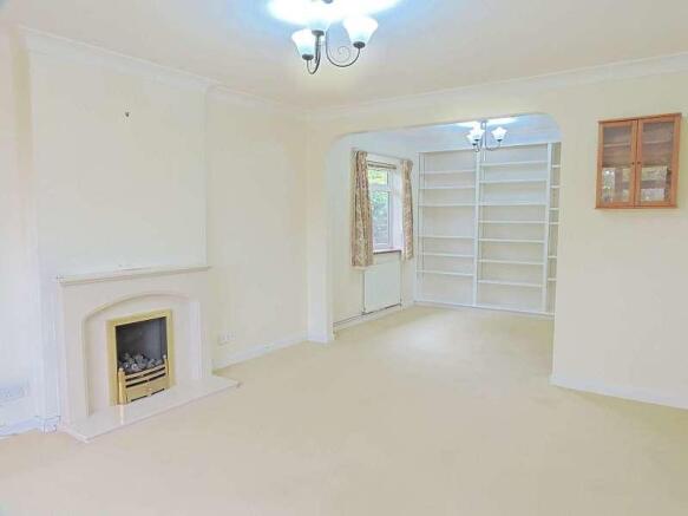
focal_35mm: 24
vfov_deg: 56.8
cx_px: 344
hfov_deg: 71.6
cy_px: 258
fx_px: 477
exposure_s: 1/60
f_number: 3.3
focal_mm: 4.3
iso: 560
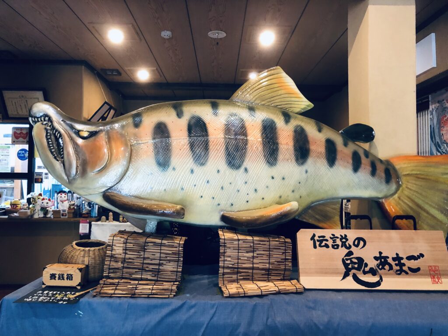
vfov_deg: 49.7
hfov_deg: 63.4
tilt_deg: +2.2
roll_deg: +0.2
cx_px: 224
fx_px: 362
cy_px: 168
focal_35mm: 28
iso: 80
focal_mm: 4
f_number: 1.8
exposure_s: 1/15
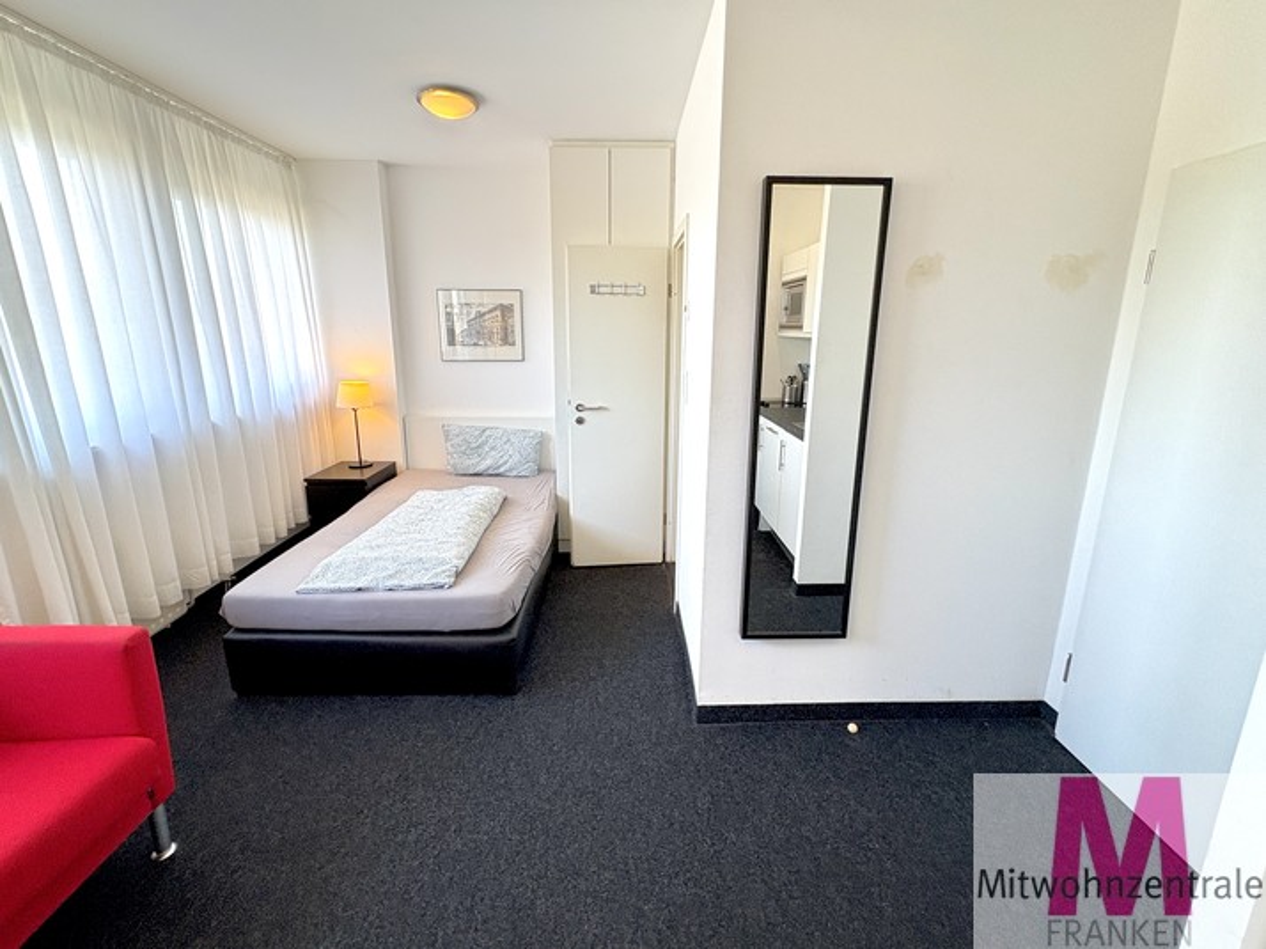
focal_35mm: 14
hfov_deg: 102.1
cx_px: 633
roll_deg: +0.9
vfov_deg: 85.6
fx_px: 512
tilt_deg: -14.7
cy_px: 474
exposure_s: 1/100
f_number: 2.2
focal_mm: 2.22
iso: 250
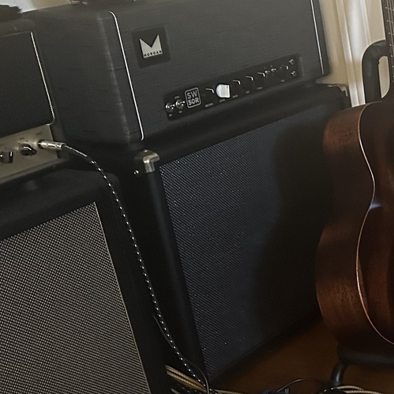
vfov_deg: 25.3
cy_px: 238
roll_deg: +2.2
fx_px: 876
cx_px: 586
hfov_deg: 21.4
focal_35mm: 68
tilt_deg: -24.3
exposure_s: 1/30
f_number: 1.78
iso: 1250
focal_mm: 6.86
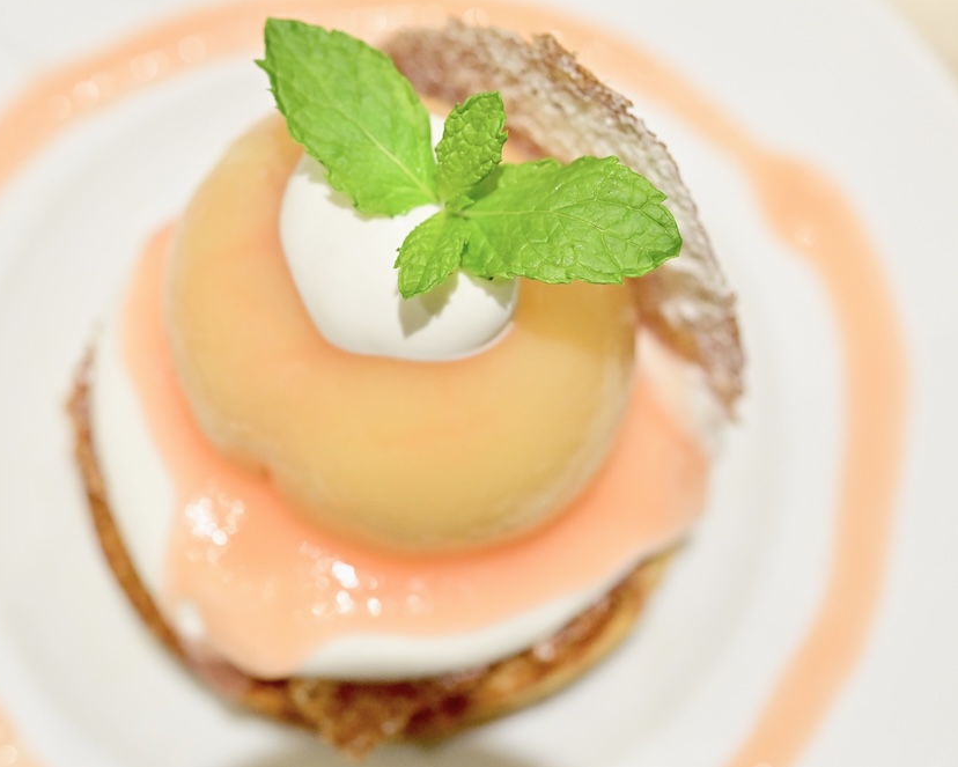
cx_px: 383
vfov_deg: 22.5
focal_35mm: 68
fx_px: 1929
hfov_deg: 27.8
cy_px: 384
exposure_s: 1/1000
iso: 6400
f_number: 5
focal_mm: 60
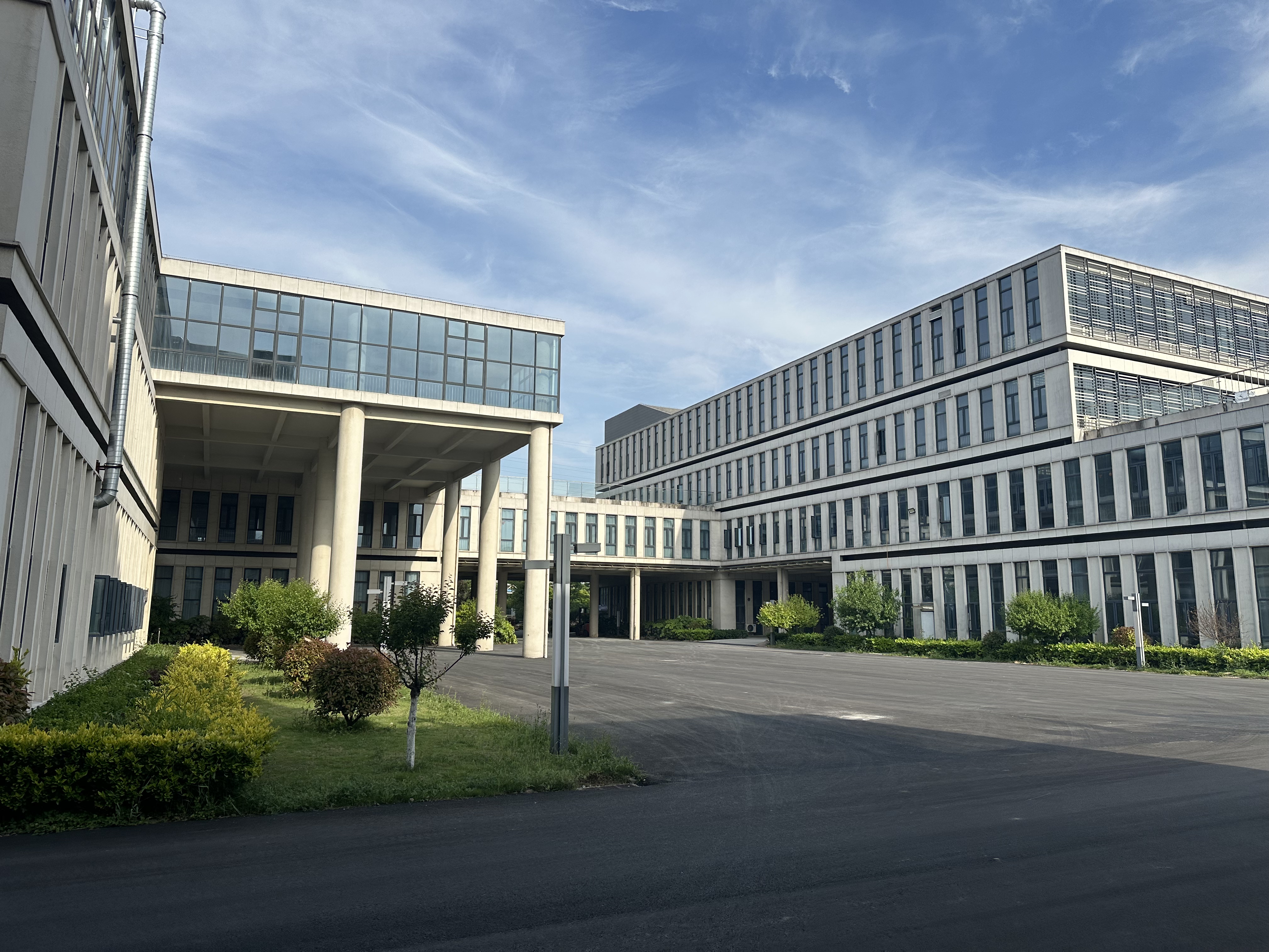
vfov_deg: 56.8
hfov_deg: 71.6
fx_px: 880
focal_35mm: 24
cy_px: 476
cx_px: 634
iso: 80
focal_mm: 6.86
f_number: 1.78
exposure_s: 1/4348
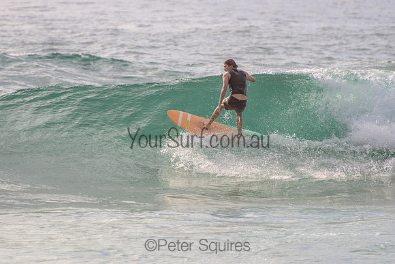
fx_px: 6038
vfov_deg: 2.5
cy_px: 105
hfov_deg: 3.7
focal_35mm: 550
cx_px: 161
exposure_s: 1/2000
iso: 160
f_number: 5.6
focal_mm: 400
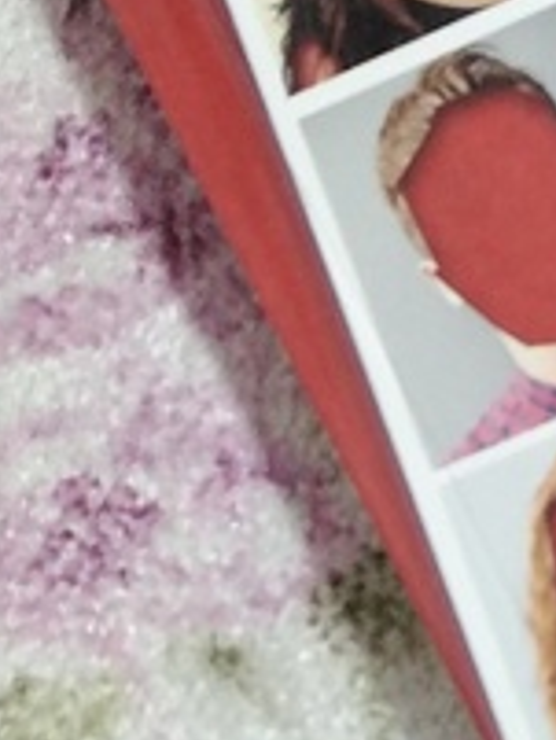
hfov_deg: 11.2
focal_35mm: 119
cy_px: 390
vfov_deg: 16.5
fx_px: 2546
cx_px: 1127
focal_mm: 3.62
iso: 360
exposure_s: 1/20
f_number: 1.8
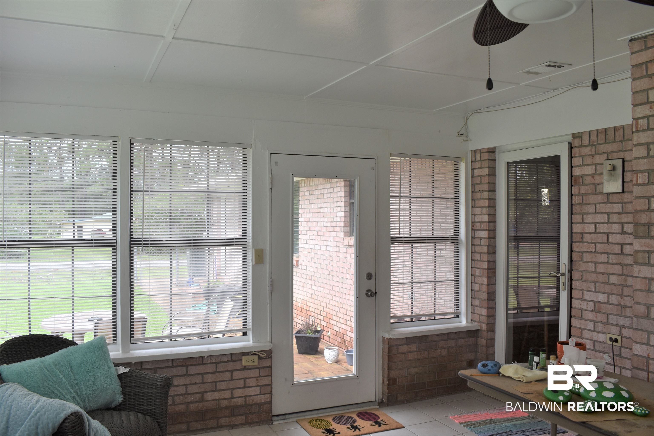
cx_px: 327
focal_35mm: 27
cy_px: 218
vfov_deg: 47.9
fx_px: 490
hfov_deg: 67.4
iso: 200
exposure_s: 1/250
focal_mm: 18
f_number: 6.3
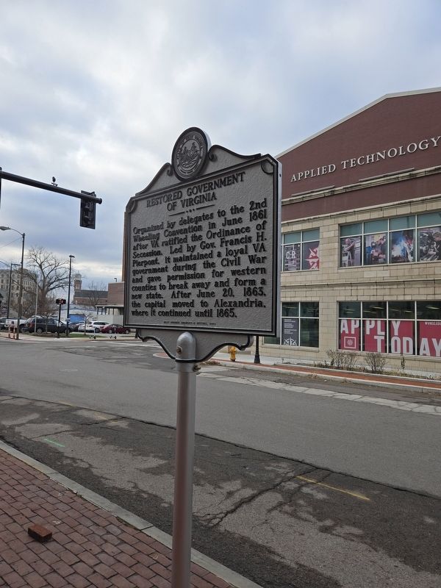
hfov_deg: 58.9
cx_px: 220
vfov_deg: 73.9
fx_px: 391
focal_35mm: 23
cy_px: 294
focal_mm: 5.4
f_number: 1.8
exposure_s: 1/740
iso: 25
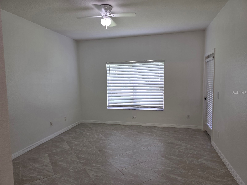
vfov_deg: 58.9
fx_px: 164
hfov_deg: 73.9
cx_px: 124
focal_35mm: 23
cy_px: 92
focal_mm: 6.3
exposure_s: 1/120
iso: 80
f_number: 1.7
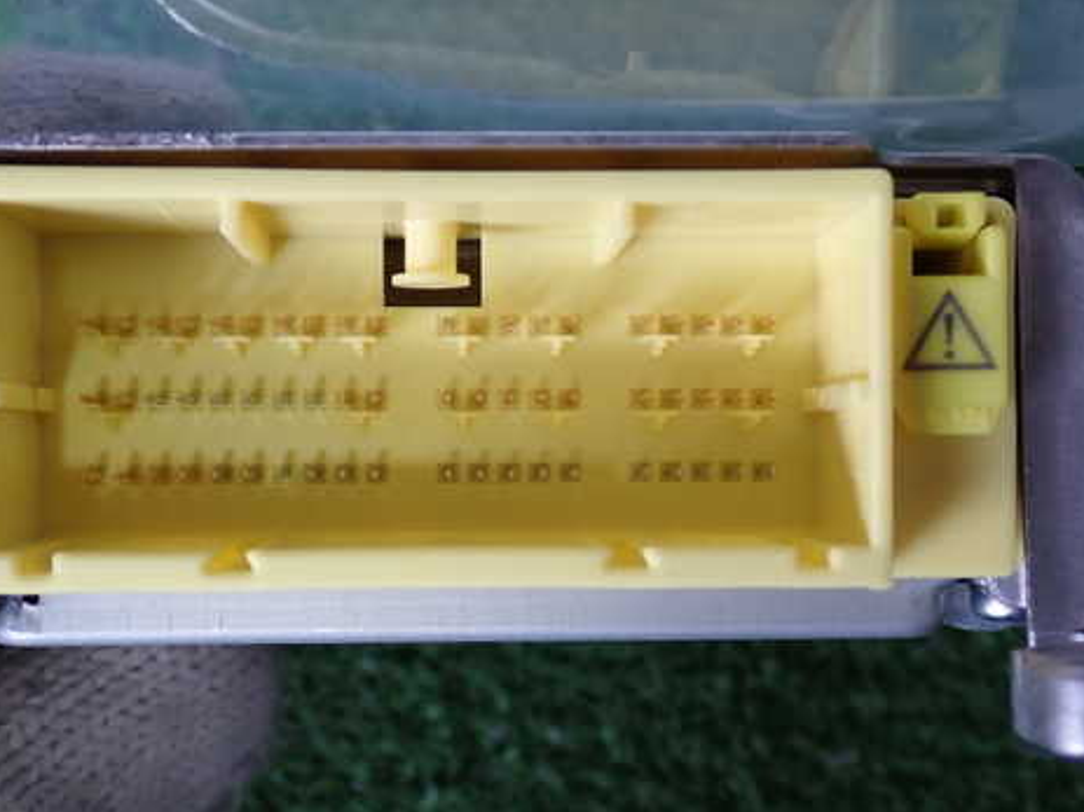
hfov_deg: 33.8
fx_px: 1784
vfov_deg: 25.6
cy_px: 447
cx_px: 541
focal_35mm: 57
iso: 200
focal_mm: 7.84
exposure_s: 1/60
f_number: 2.9
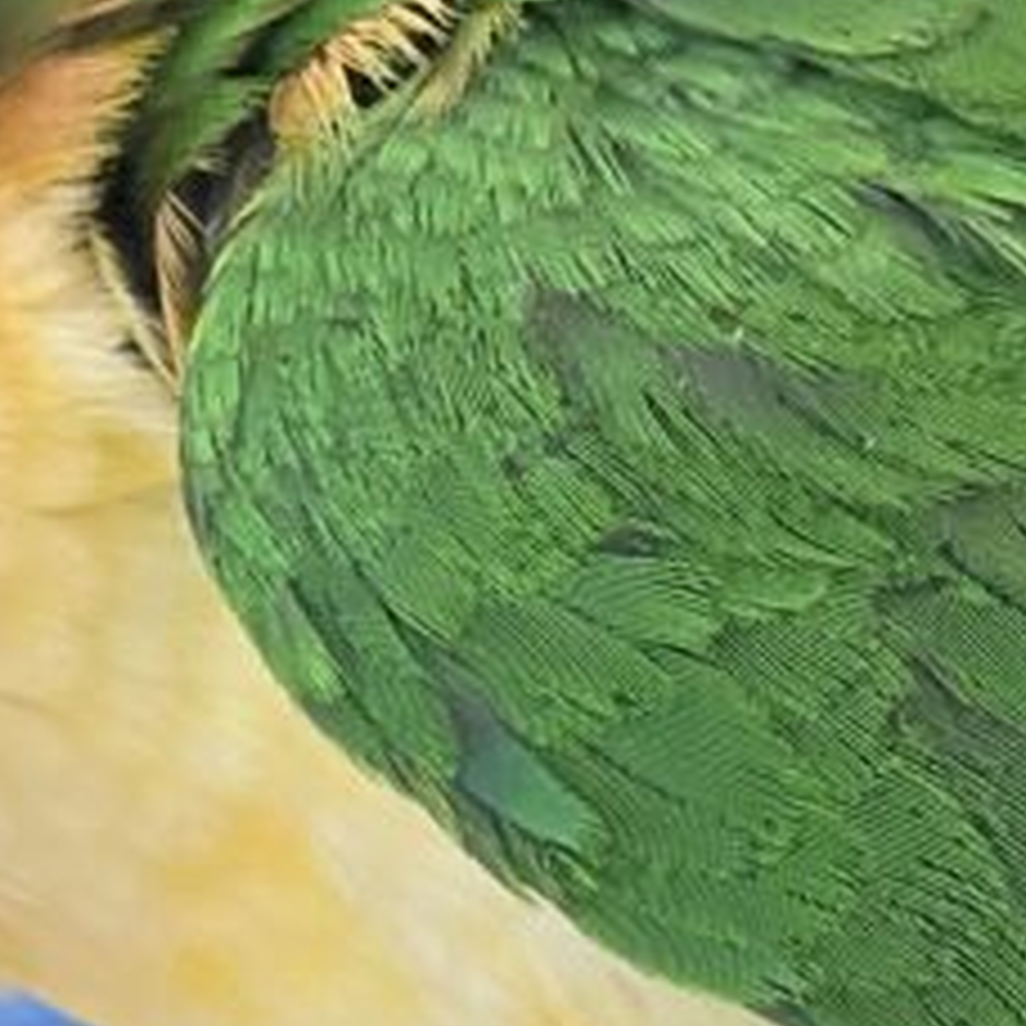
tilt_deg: -18.9
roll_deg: -2.2
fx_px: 8115
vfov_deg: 7.2
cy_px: 1305
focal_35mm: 242
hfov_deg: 7.2
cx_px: 778
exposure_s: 1/100
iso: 100
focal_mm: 5.96
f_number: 1.6
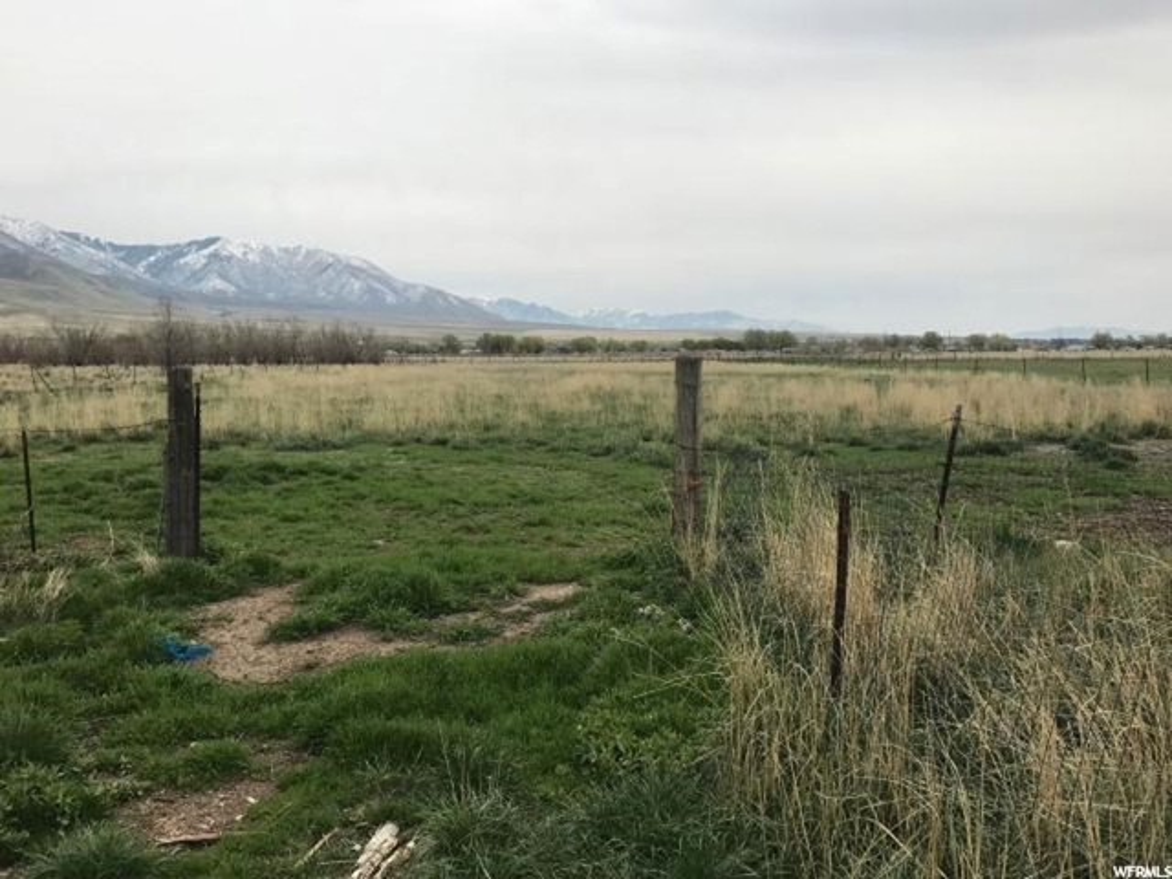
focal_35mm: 28
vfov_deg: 49.7
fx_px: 948
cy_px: 440
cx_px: 586
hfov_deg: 63.4
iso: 20
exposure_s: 1/4367
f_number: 1.8
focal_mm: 3.99
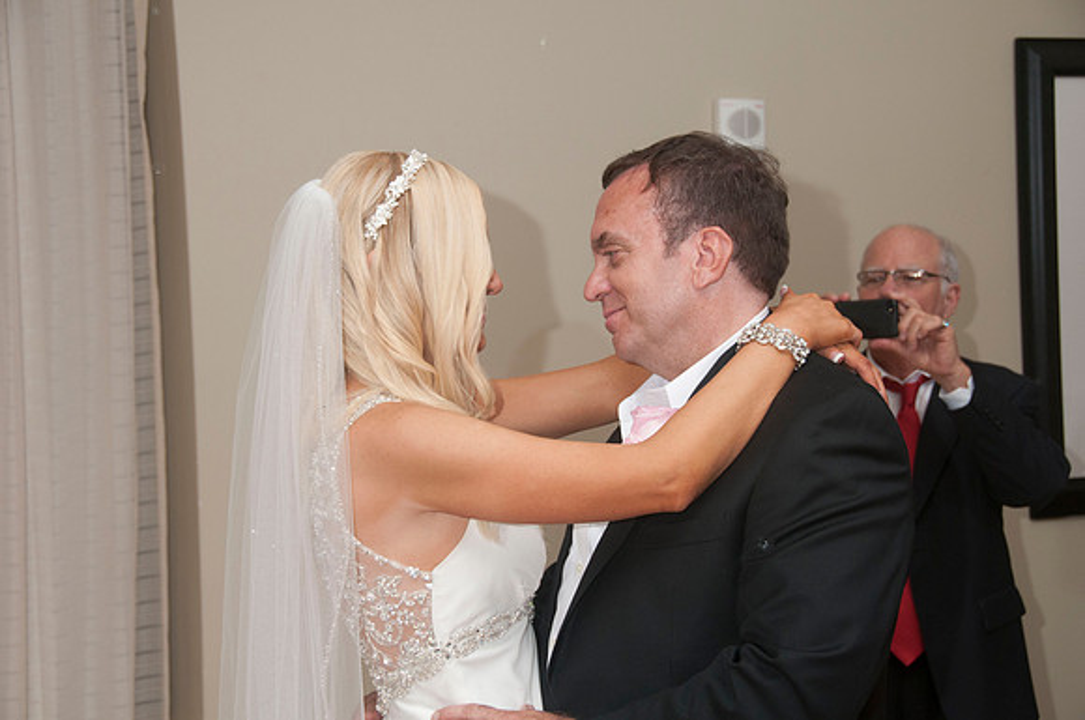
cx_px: 542
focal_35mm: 66
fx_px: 1986
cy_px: 360
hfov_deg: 30.6
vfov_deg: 20.6
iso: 400
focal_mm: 44
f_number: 5.6
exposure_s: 1/60
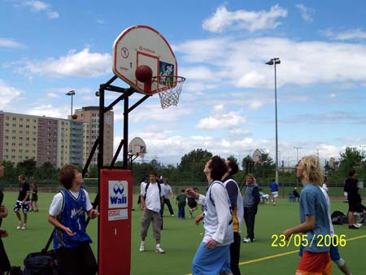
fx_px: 540
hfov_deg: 37.5
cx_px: 183
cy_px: 138
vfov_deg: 28.6
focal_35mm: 51
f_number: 5.6
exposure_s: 1/1000
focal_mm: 10.7
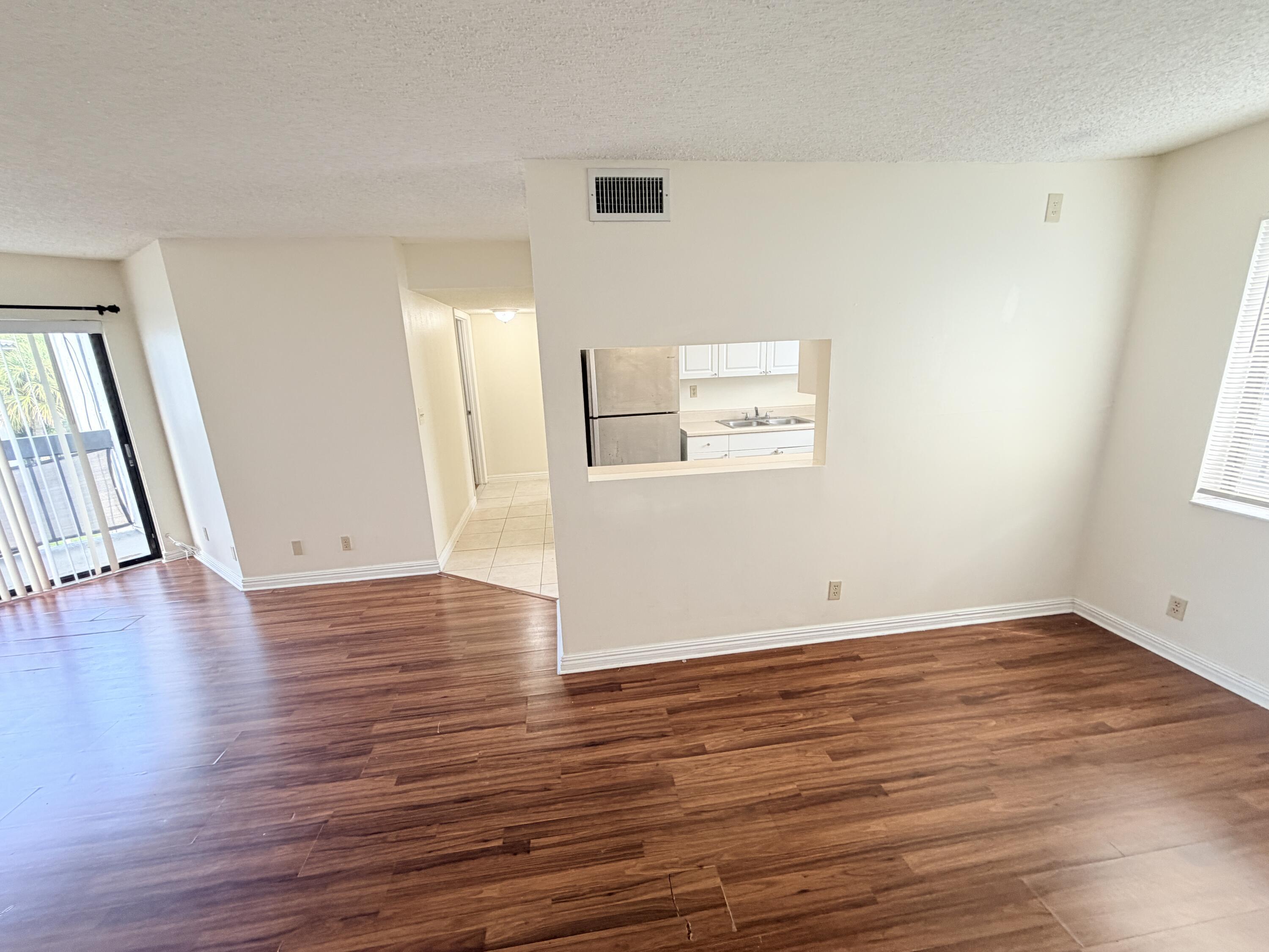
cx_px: 634
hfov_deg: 102.1
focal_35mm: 14
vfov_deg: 85.7
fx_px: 513
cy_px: 476
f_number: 2.2
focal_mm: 2.22
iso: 160
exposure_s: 1/120
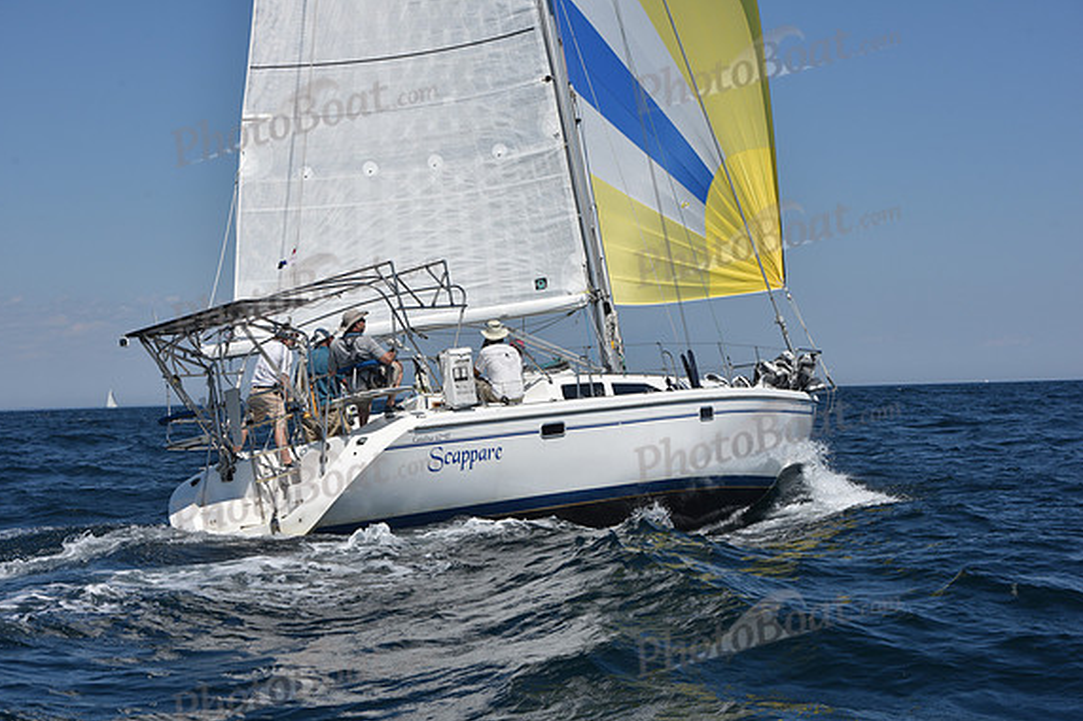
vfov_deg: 19.2
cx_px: 538
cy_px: 364
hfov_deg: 28.5
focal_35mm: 71
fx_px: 2135
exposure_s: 1/1000
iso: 200
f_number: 10
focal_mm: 70
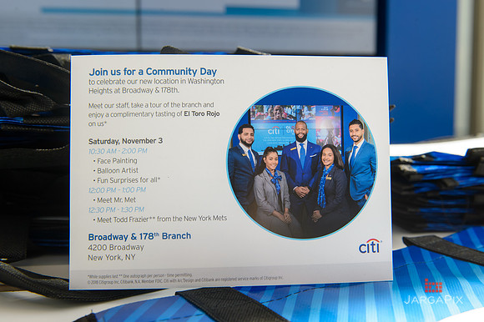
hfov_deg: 50.7
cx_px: 242
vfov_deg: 35.0
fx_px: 511
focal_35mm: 38
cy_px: 161
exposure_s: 1/250
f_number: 7.1
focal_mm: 38
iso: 640
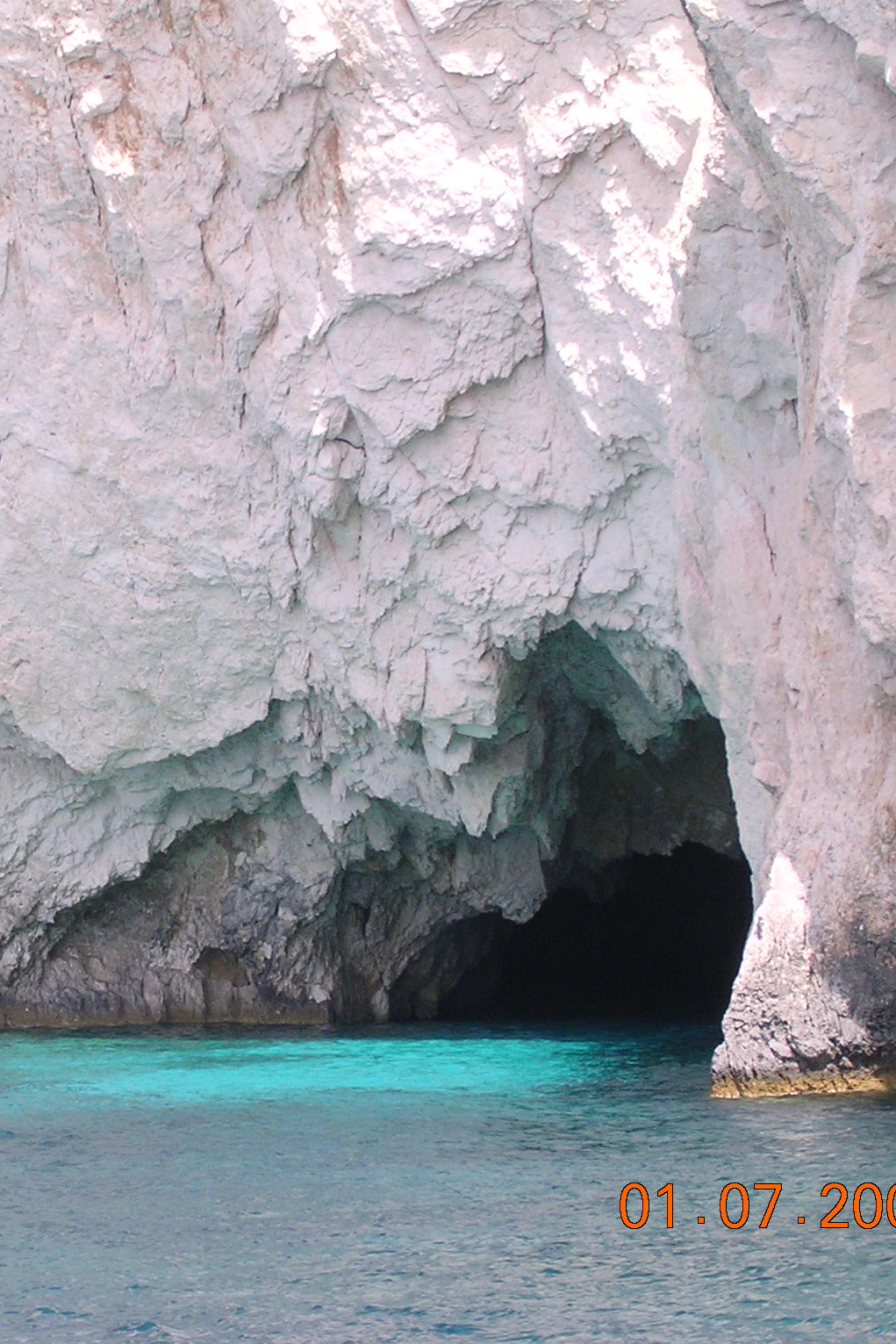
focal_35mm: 160
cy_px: 672
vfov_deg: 12.8
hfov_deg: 8.6
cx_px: 107
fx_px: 5972
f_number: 4.9
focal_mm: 17.4
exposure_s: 1/214
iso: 141
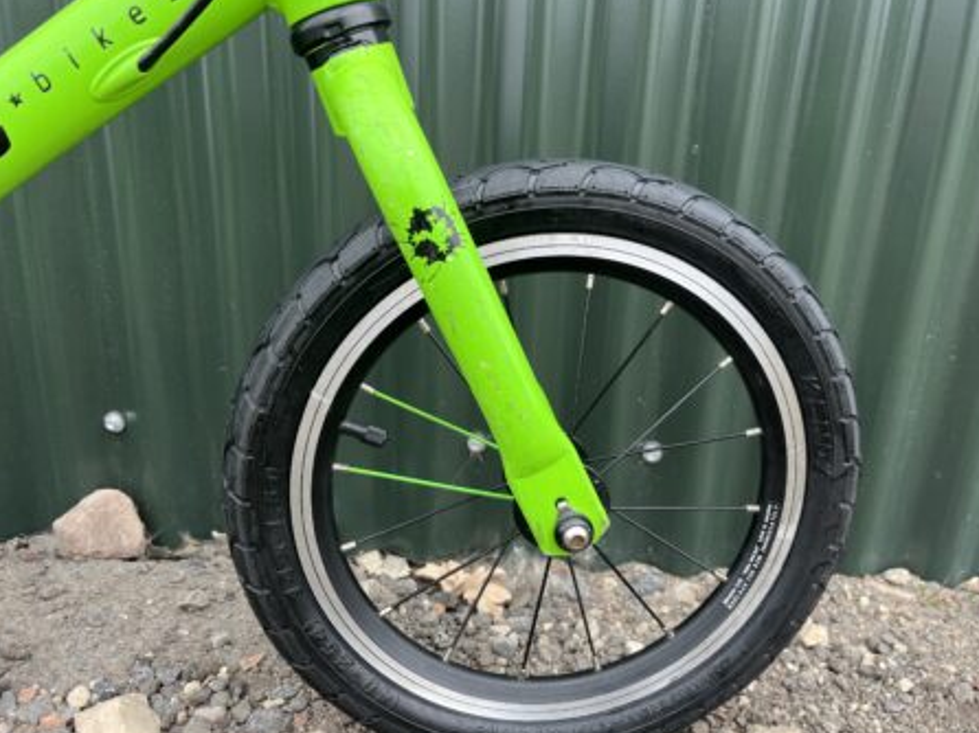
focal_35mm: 28
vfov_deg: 49.7
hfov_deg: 63.5
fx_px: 791
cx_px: 505
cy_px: 382
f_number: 1.6
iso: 50
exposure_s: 1/354
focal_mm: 5.1
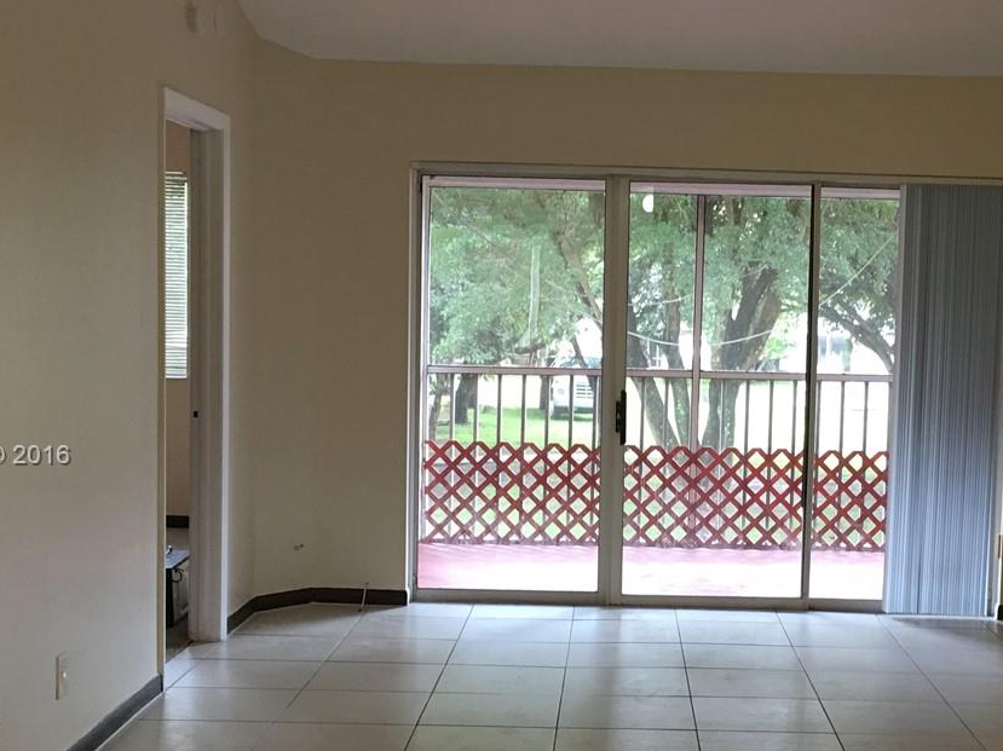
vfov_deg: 26.0
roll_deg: -1.6
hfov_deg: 34.1
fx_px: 1622
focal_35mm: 56
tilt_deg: -4.5
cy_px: 457
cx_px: 651
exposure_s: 1/15
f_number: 2.2
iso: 40
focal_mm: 4.15
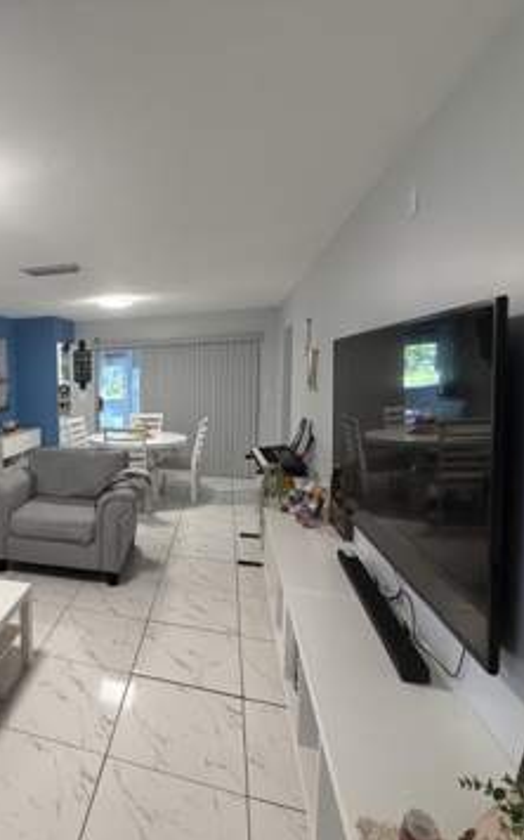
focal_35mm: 20
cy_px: 421
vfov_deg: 85.1
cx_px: 57
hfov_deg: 52.7
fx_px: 458
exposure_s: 1/60
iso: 250
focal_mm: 2.22
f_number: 2.2
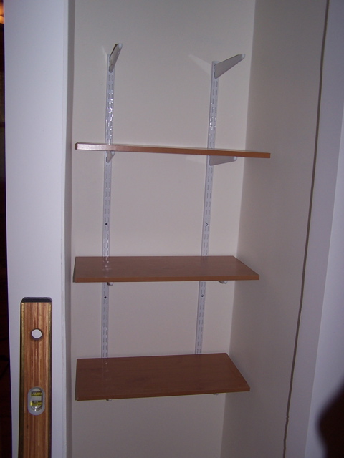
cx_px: 172
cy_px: 229
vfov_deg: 49.0
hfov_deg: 37.7
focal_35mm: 38
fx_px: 504
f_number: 2.8
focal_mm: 6.3
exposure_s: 1/60
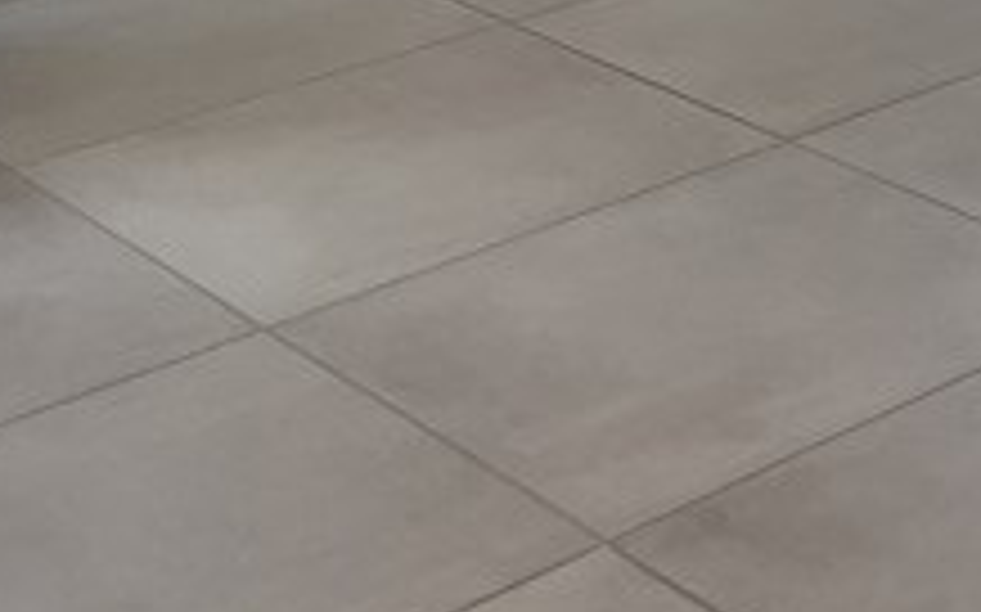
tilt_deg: -7.9
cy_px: -572
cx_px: 1413
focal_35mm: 101
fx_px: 2699
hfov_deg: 18.5
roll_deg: +1.1
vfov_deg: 11.7
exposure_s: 1/121
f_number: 1.6
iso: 125
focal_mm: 5.1
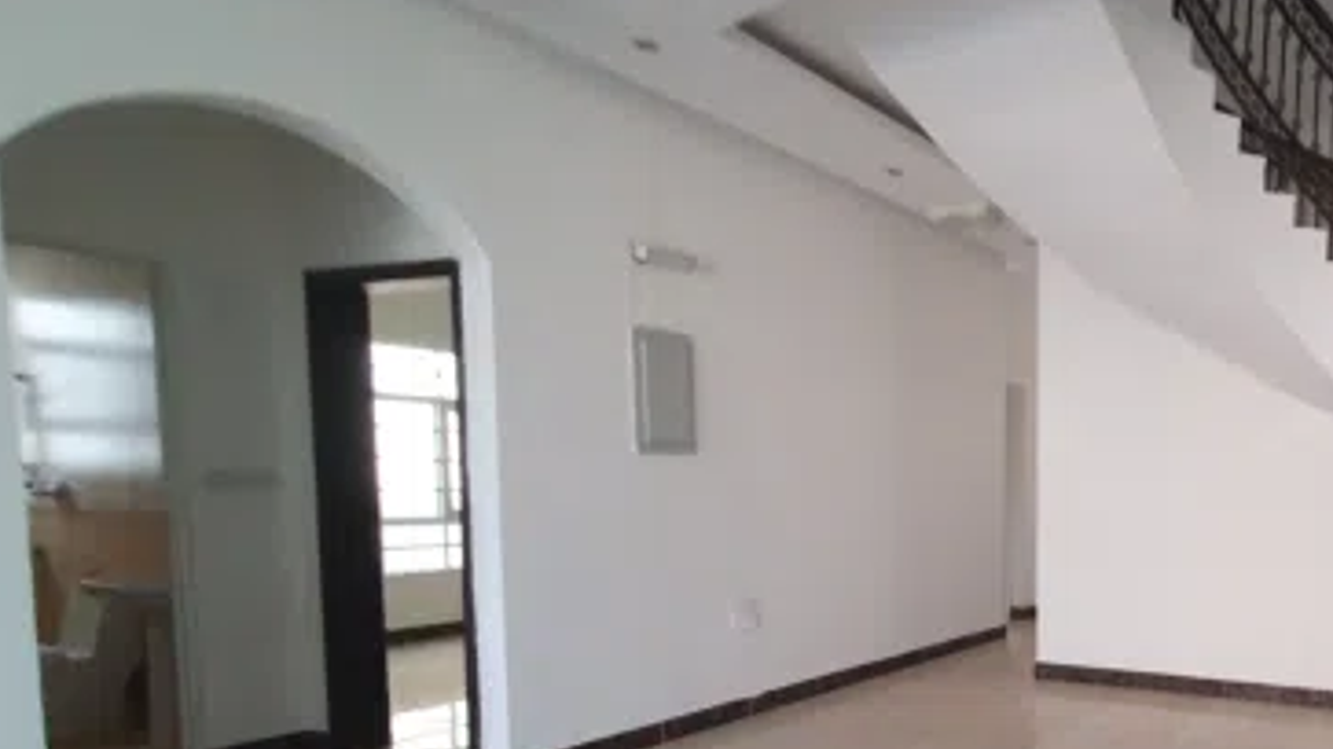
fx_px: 883
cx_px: 1138
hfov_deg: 64.6
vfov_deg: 44.3
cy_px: 569
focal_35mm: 25
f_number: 2.2
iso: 320
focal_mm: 1.8
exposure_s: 1/50
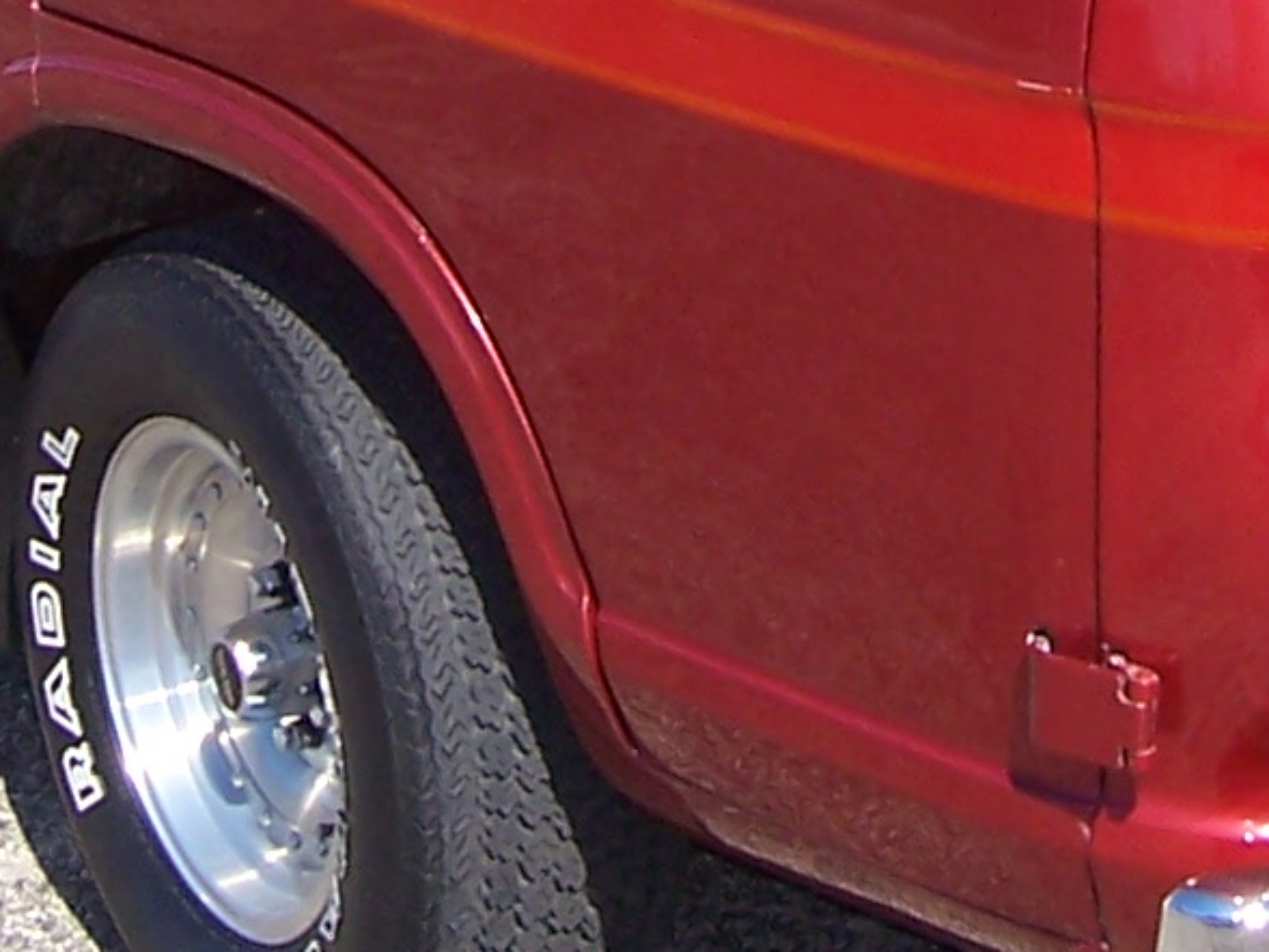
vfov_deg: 10.8
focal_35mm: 133
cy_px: -370
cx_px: 741
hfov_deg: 14.8
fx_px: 4877
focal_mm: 5.6
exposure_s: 1/350
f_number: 5.6
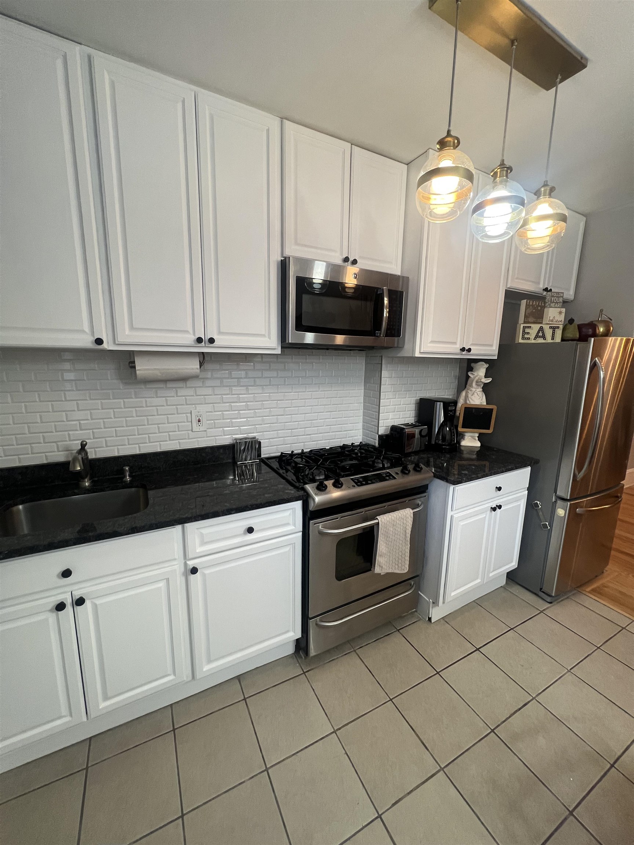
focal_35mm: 13
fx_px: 317
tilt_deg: -10.6
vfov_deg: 106.2
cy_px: 422
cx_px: 317
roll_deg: -0.1
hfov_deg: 89.9
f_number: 1.8
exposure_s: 1/120
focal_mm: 1.57
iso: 200
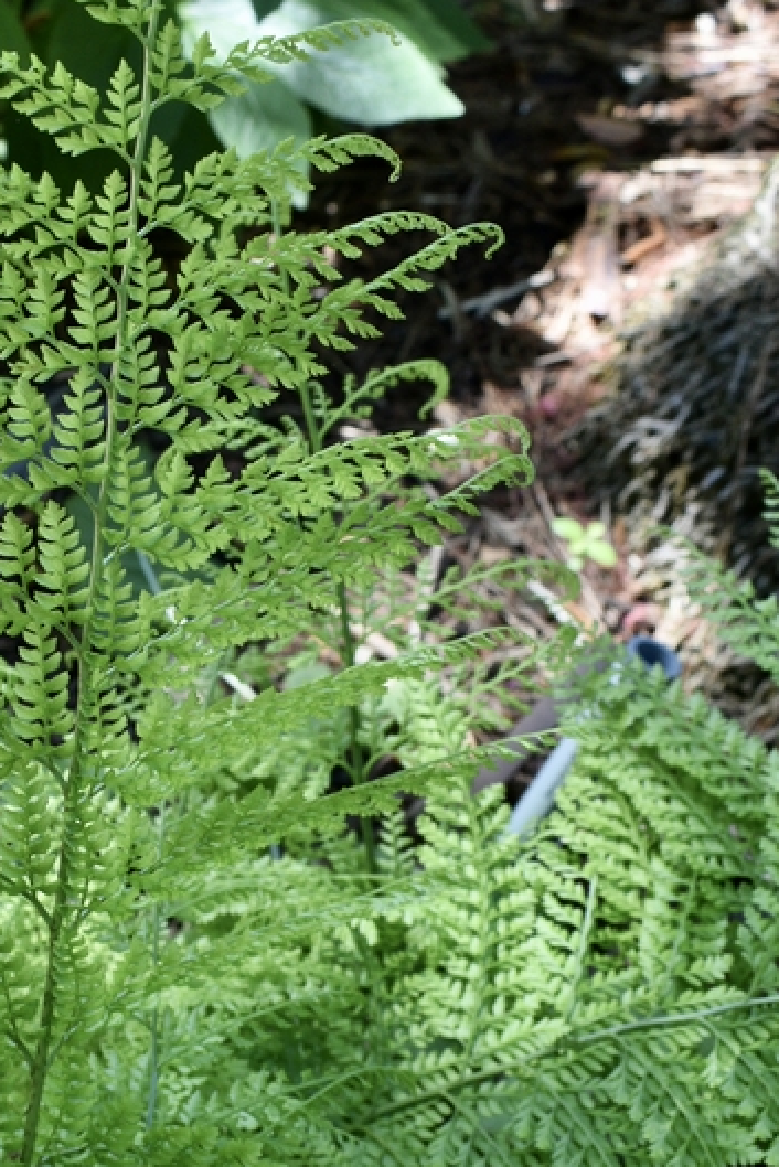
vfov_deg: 32.8
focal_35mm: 61
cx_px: 58
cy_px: 715
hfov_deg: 21.7
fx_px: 1977
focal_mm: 21
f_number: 5.6
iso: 400
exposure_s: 1/125
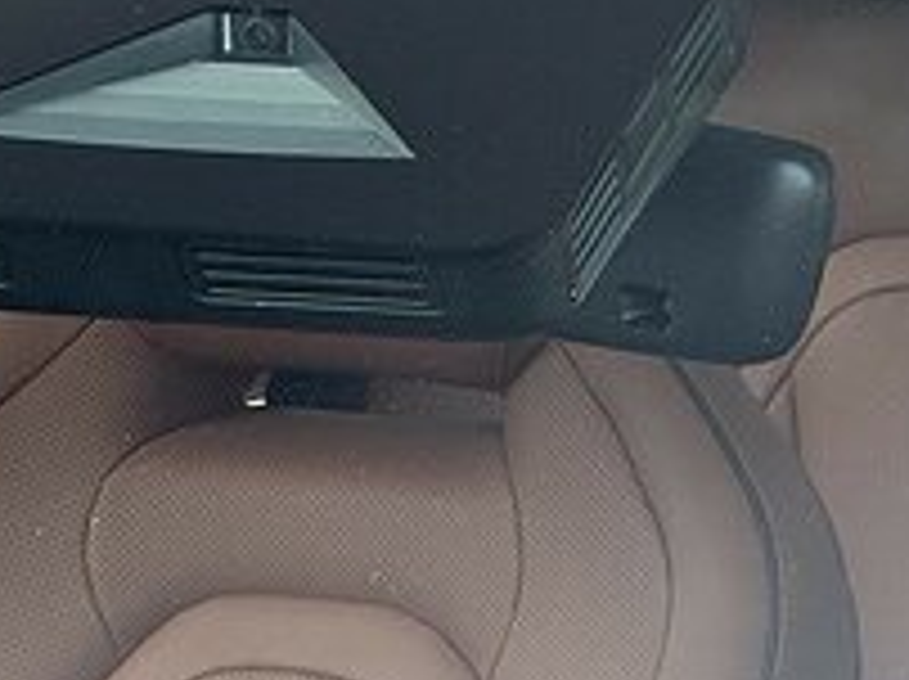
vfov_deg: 7.1
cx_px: 158
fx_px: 5482
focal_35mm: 209
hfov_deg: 9.5
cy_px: 113
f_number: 2.8
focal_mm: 9
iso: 125
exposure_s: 1/99
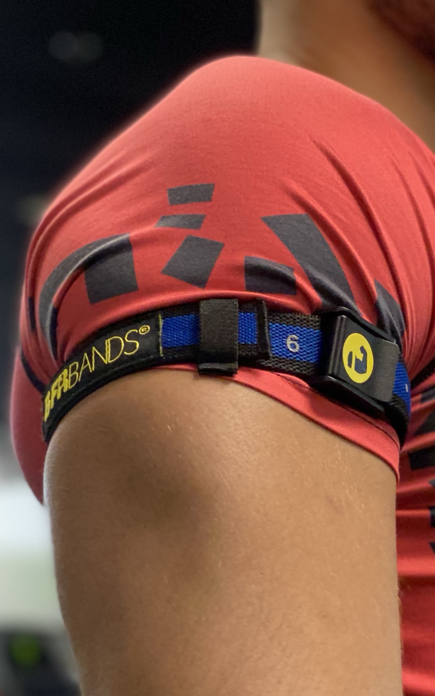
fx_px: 1916
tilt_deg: +7.7
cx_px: 179
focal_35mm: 101
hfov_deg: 12.9
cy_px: 420
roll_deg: +0.5
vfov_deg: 20.6
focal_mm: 6
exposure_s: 1/40
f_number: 2
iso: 160
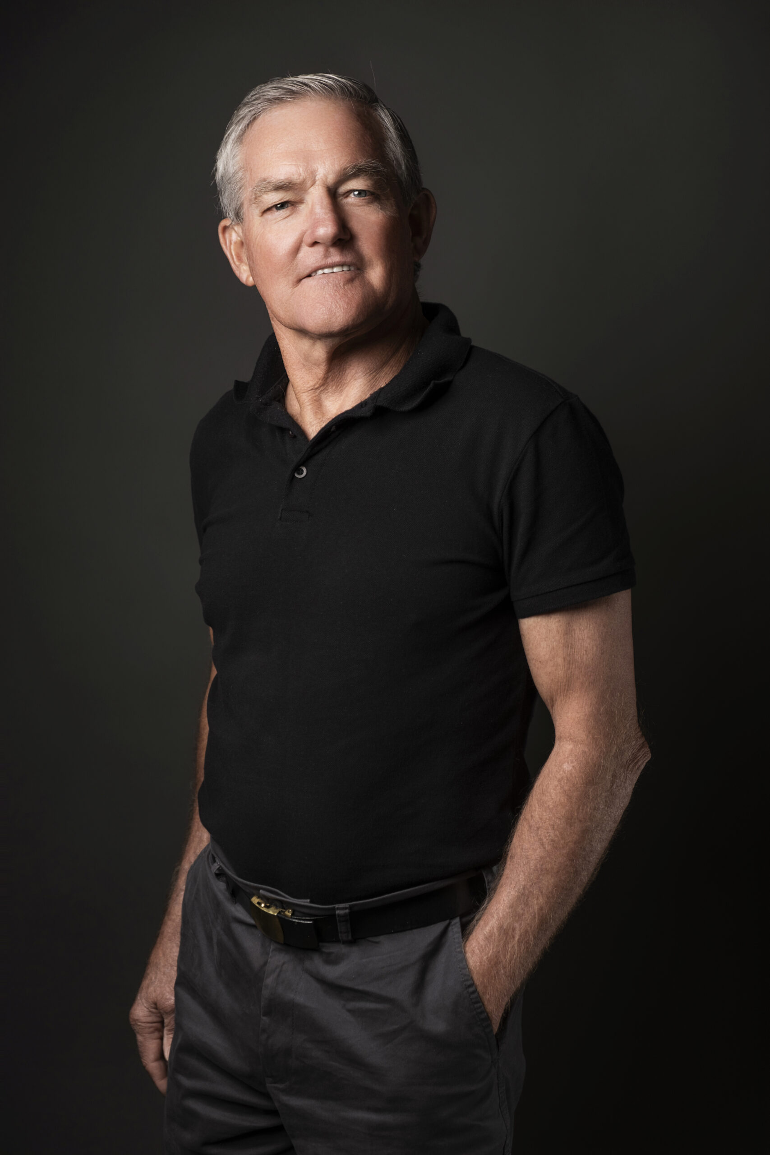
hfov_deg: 21.9
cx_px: 385
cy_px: 578
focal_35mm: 62
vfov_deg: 32.4
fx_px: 1989
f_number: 2.8
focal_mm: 41.4
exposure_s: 1/80
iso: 125
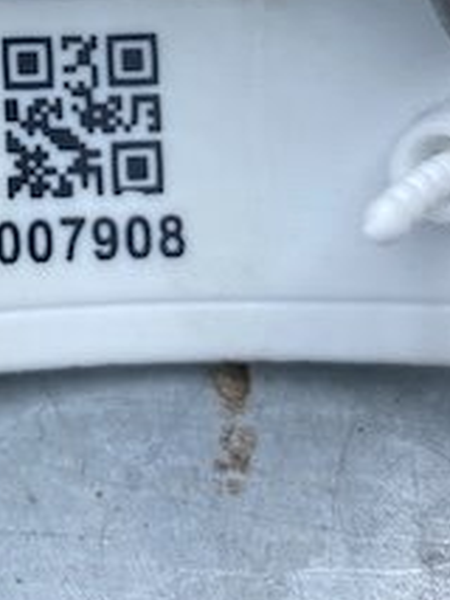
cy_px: 8
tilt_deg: -37.7
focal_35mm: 78
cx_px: 17
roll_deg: +7.1
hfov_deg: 18.5
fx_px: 1351
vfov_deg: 24.0
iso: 32
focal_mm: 4.25
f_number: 1.8
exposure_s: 1/364
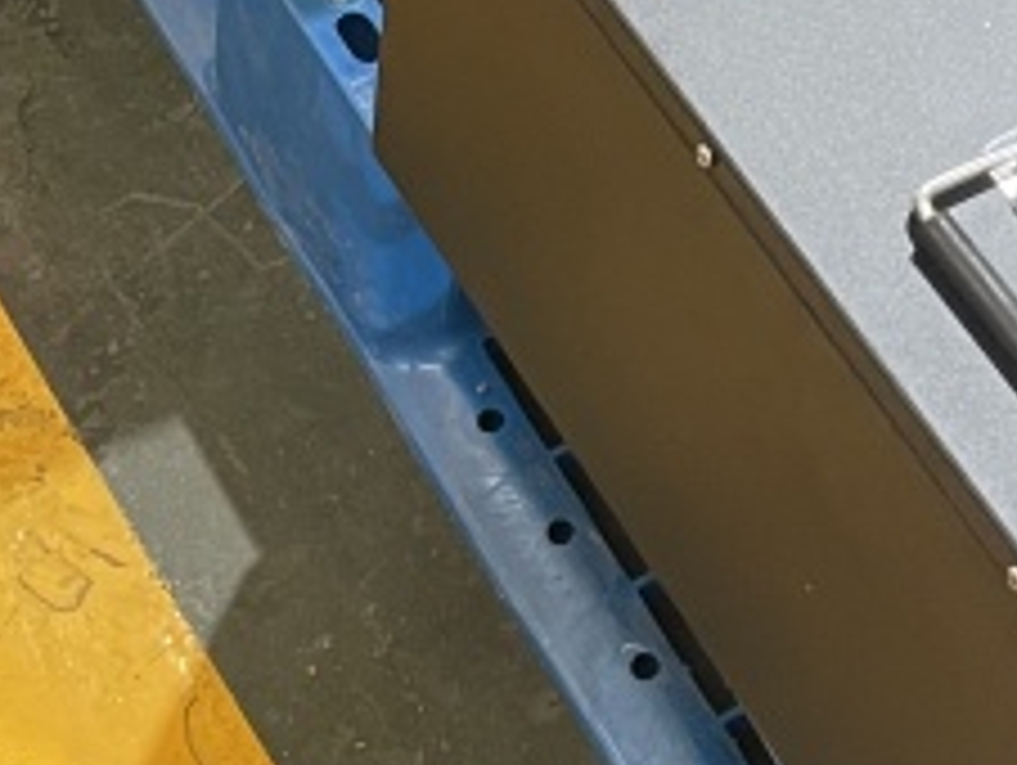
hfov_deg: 20.7
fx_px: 2706
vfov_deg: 14.6
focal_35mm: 92
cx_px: 972
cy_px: -500
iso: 200
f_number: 1.6
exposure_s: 1/50
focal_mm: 4.2
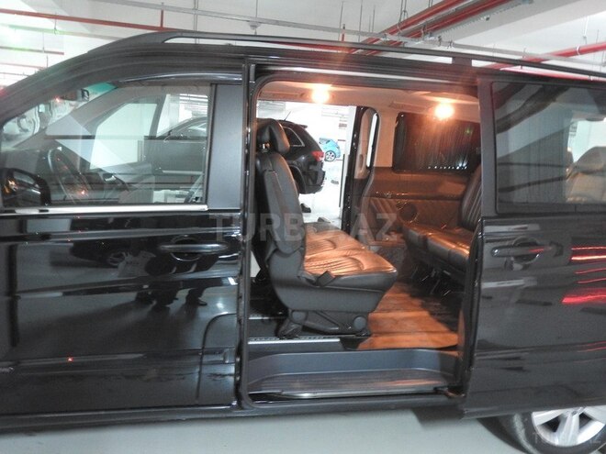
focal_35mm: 30
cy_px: 227
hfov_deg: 60.0
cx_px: 303
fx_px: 525
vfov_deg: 46.8
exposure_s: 1
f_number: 3.5
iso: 800
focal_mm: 5.4
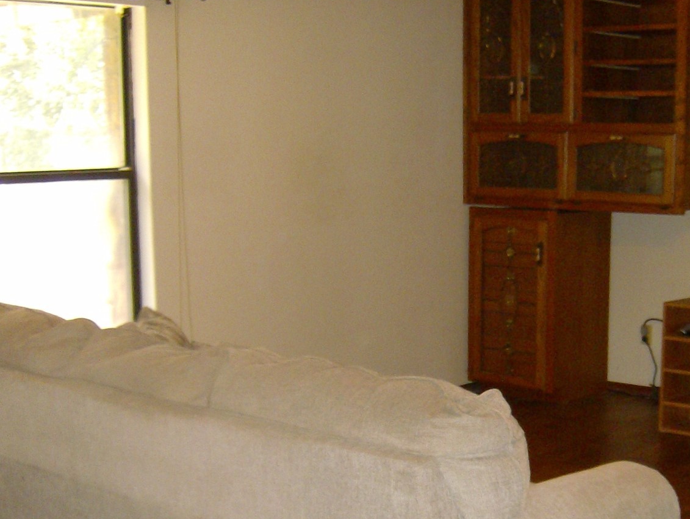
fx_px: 1217
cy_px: 382
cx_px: 497
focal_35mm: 61
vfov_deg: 23.8
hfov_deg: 31.2
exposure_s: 1/60
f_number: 2.8
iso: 200
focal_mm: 6
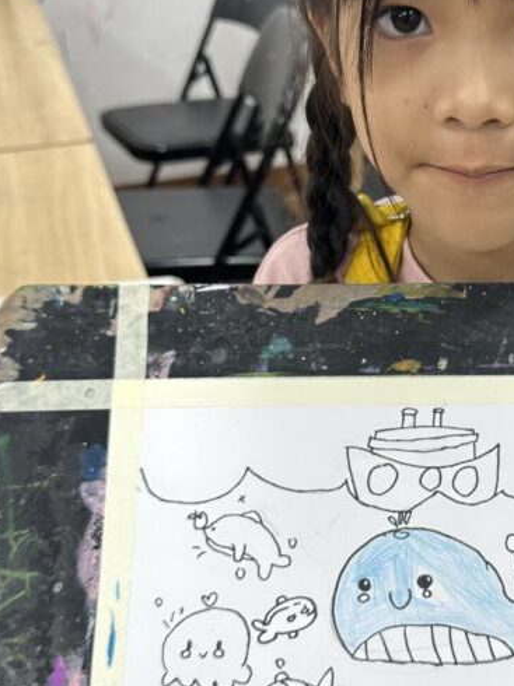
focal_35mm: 49
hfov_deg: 28.8
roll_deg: +0.4
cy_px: 414
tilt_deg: -31.0
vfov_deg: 38.8
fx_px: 971
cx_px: 429
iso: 64
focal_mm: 6.86
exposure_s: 1/112
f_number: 1.78
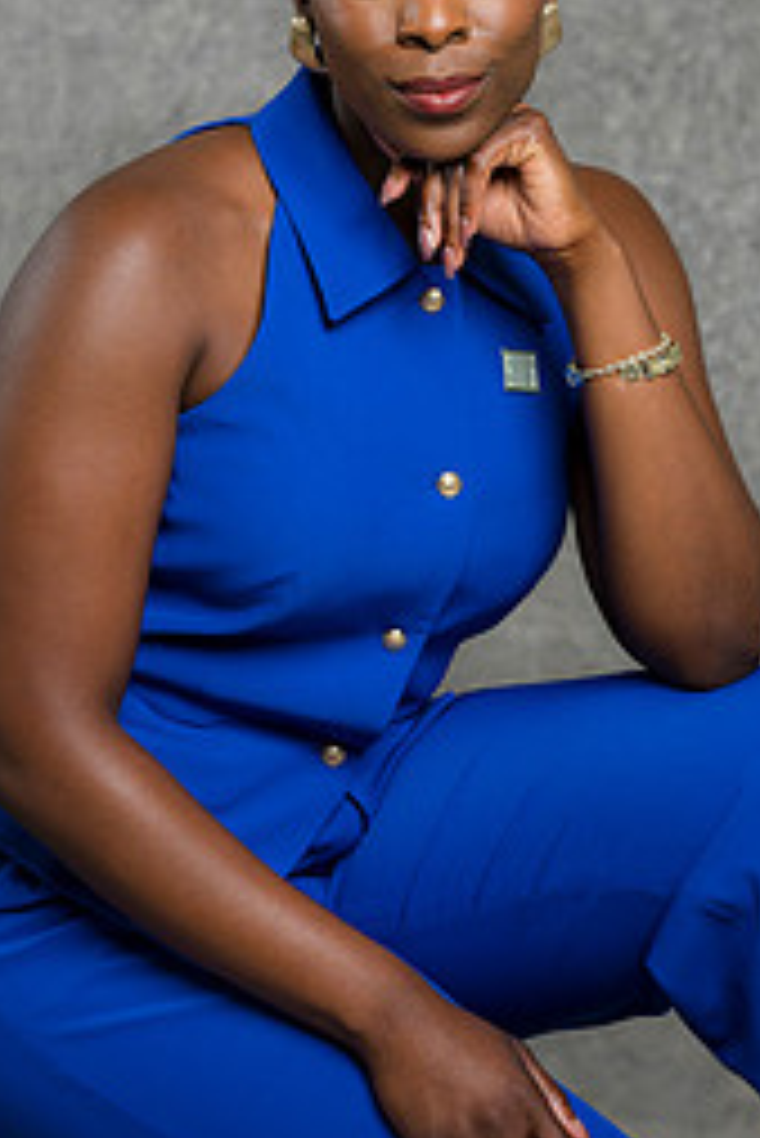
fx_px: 4775
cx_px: 481
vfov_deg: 13.6
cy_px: 540
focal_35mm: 151
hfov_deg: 9.1
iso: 125
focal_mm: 85
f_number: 5
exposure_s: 1/200
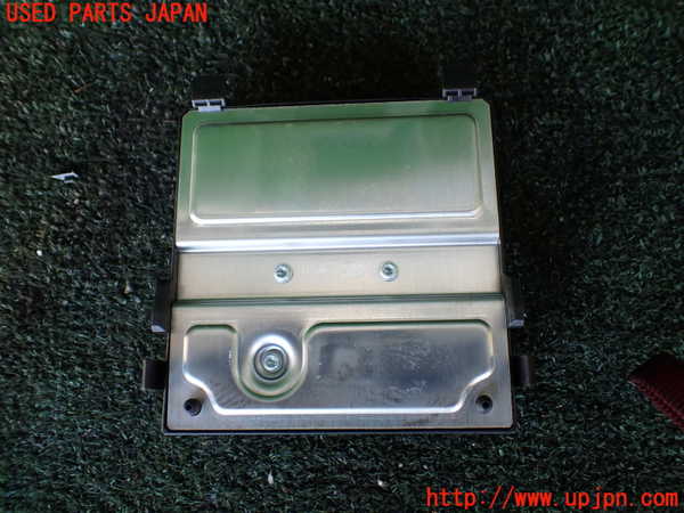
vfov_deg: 46.8
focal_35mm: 30
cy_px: 256
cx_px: 342
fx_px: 593
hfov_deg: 60.0
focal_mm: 5.4
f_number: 2.3
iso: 125
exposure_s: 1/125
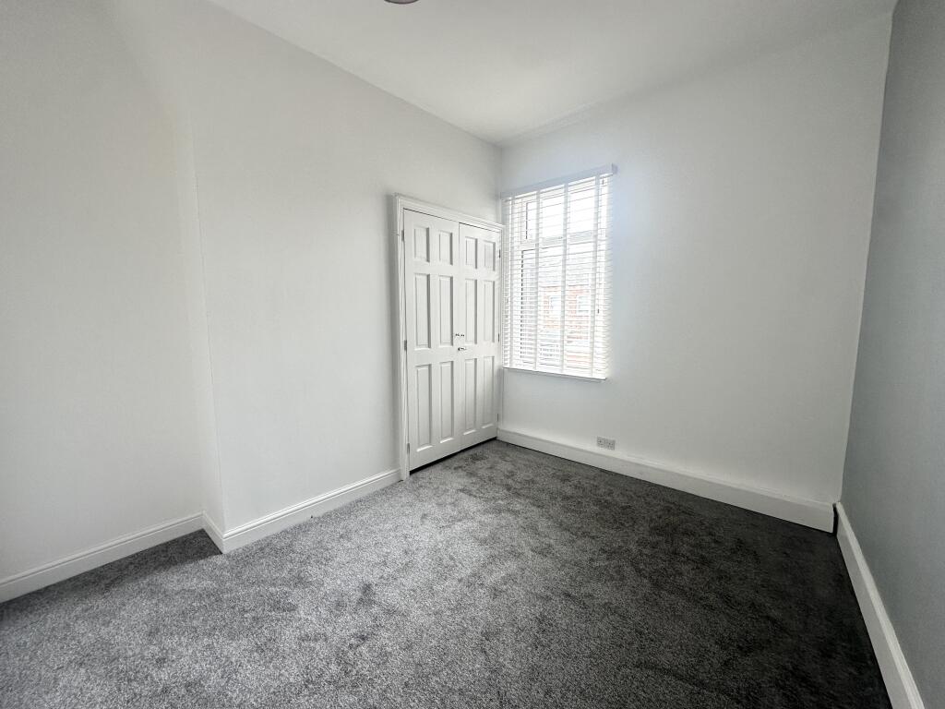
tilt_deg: -6.9
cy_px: 354
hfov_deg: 102.1
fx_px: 382
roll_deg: +0.2
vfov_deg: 85.7
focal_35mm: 14
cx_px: 472
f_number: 2.2
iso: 64
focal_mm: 2.22
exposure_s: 1/99
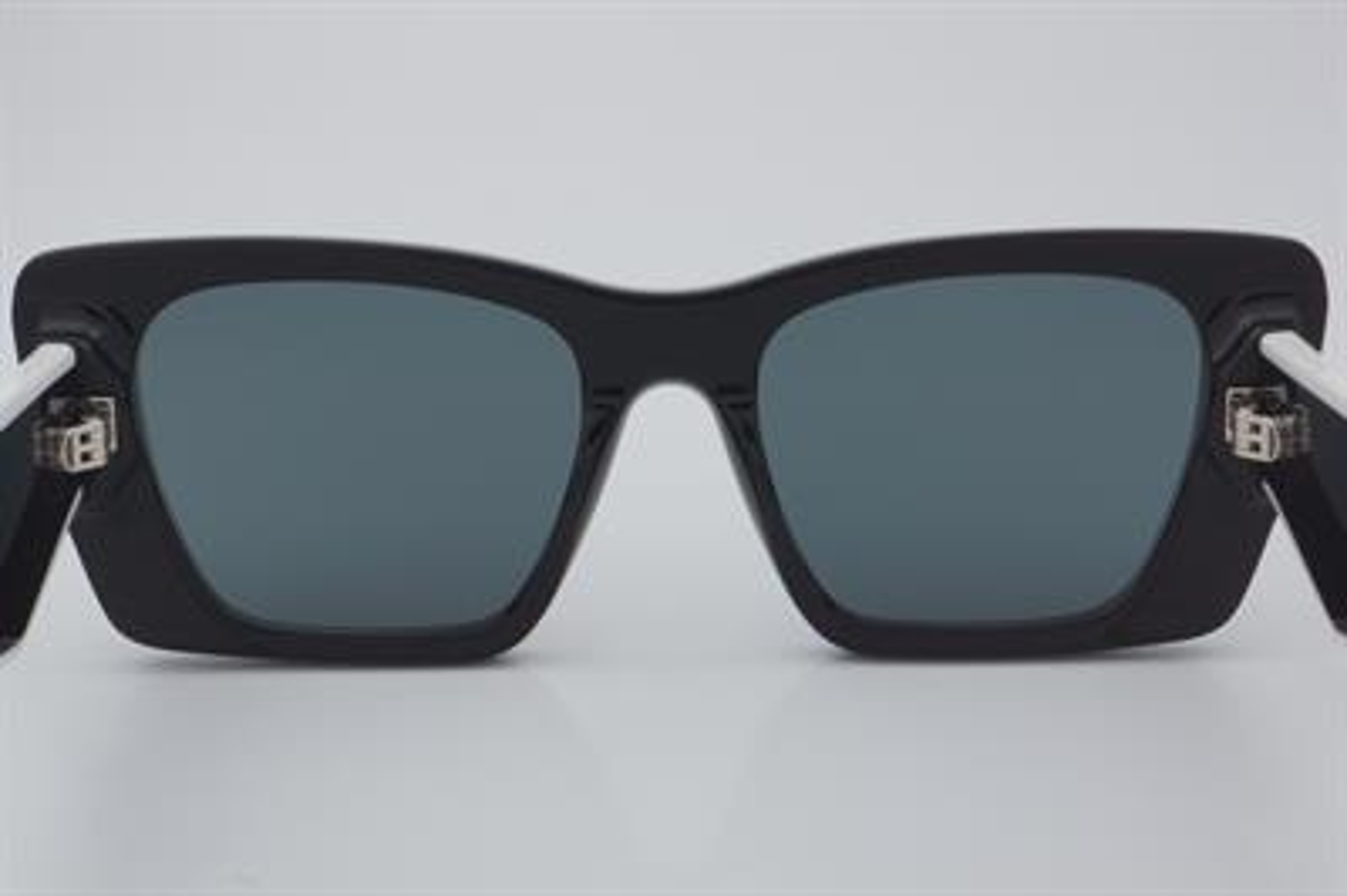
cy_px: 448
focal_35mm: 68
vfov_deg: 20.1
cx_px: 674
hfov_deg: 29.9
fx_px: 2523
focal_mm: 45
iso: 100
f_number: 32
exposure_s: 1/4
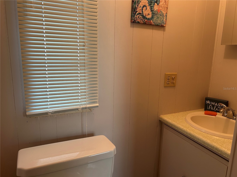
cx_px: 118
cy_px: 88
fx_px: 178
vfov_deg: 53.1
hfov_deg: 67.3
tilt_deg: -10.9
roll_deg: -1.0
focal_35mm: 26
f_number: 1.5
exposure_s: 1/60
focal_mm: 5.7
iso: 160
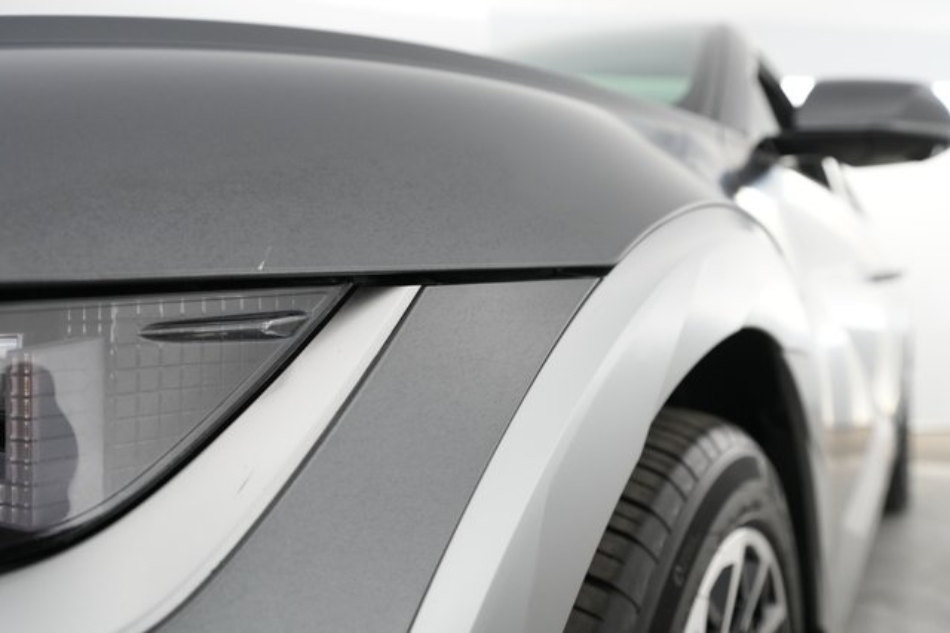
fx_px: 738
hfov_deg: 65.5
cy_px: 316
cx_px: 475
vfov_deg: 46.4
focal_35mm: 28
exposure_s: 1/100
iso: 3200
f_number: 4.5
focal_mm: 28
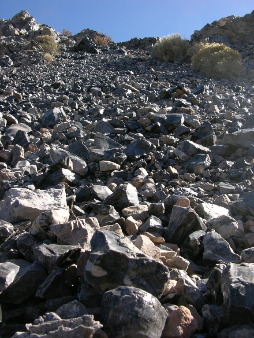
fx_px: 342
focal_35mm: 35
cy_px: 169
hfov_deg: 40.7
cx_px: 127
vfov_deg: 52.6
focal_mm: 8.9
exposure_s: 1/173
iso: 50
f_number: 5
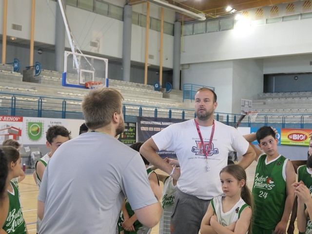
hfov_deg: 38.2
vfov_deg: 29.1
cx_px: 156
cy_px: 117
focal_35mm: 50
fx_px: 451
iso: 1000
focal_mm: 16.9
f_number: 2.8
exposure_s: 1/125
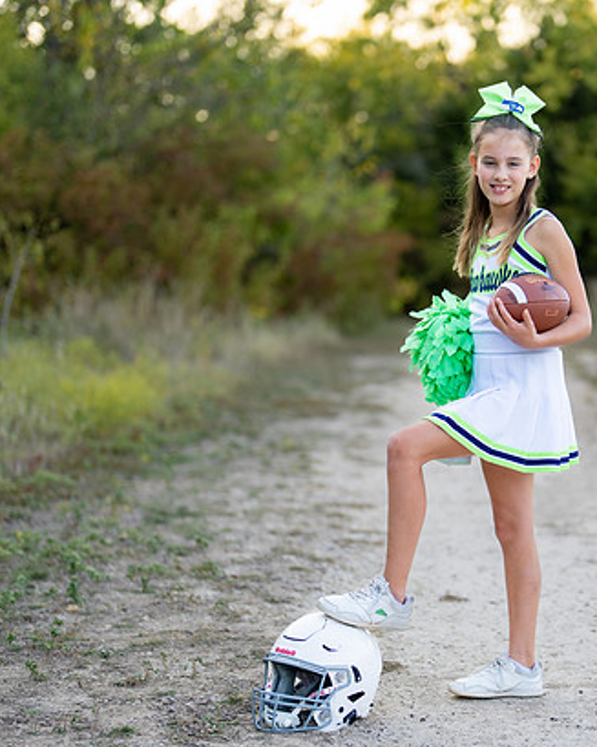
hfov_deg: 18.8
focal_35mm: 81
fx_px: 1790
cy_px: 390
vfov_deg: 23.6
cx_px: 477
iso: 100
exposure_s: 1/1000
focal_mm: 50
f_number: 1.2
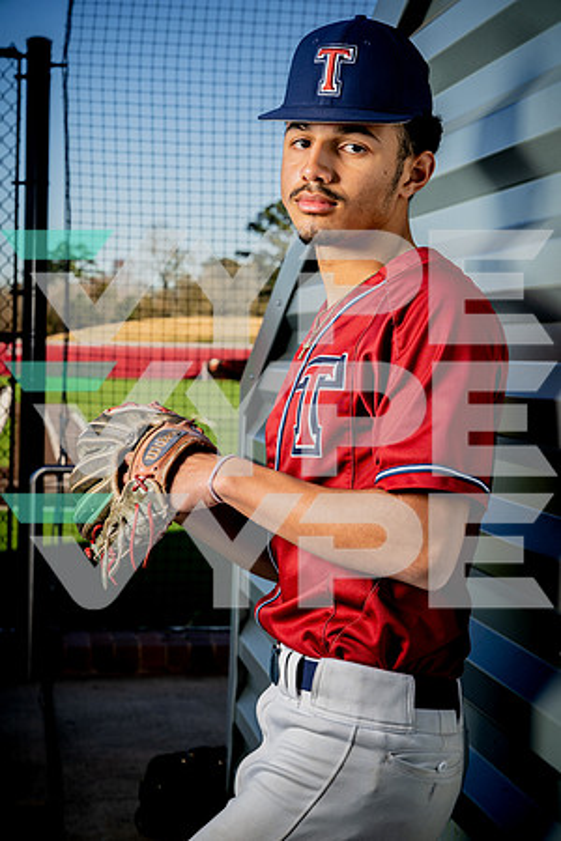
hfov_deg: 19.5
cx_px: 280
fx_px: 1636
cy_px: 420
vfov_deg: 28.8
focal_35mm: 70
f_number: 8
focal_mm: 70
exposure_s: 1/250
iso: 125
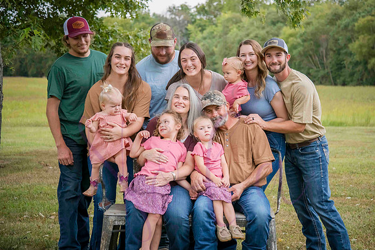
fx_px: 809
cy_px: 115
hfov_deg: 26.1
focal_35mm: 78
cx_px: 205
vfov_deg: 17.6
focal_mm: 70
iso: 400
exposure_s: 1/640
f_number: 4.5
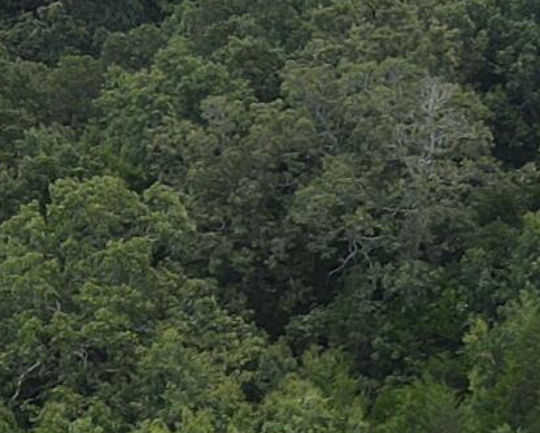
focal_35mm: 169
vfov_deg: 8.6
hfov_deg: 11.1
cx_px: 744
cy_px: 910
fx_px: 2702
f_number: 2.8
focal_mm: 4.5
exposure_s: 1/250
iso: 100
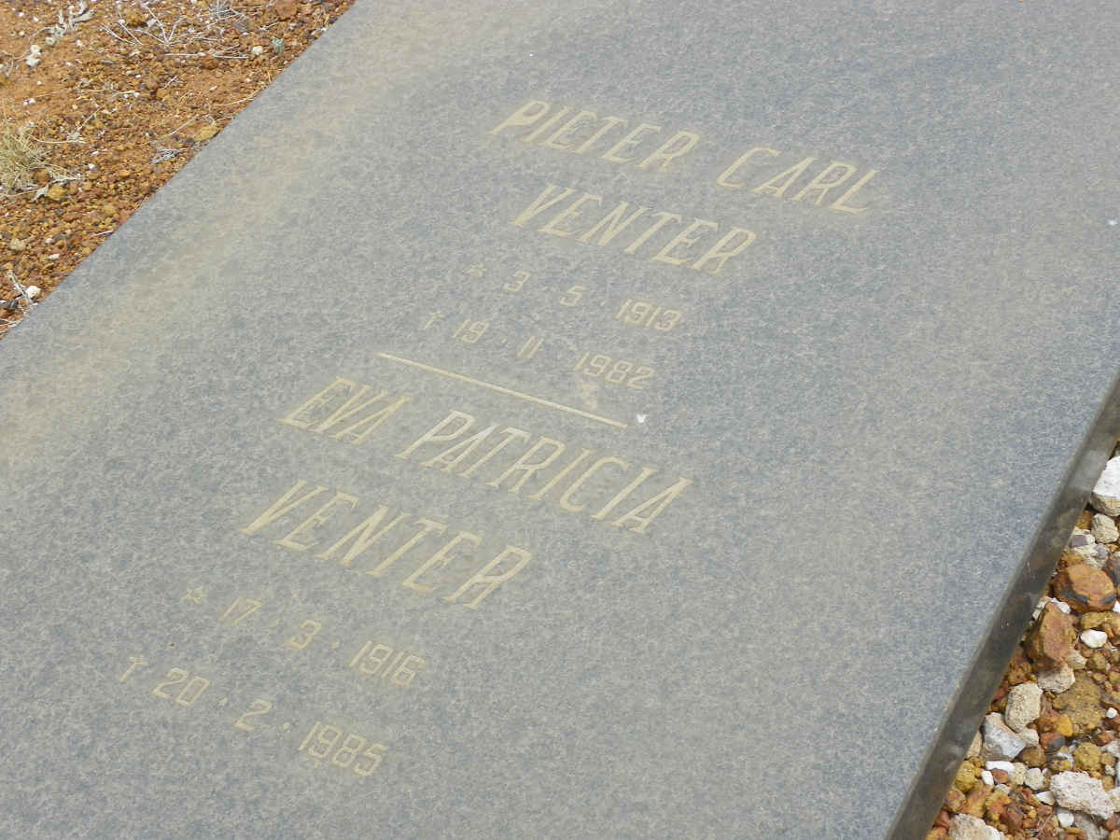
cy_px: 420
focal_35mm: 60
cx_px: 560
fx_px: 1941
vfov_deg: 24.4
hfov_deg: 32.2
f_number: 5
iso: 64
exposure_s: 1/160
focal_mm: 10.7
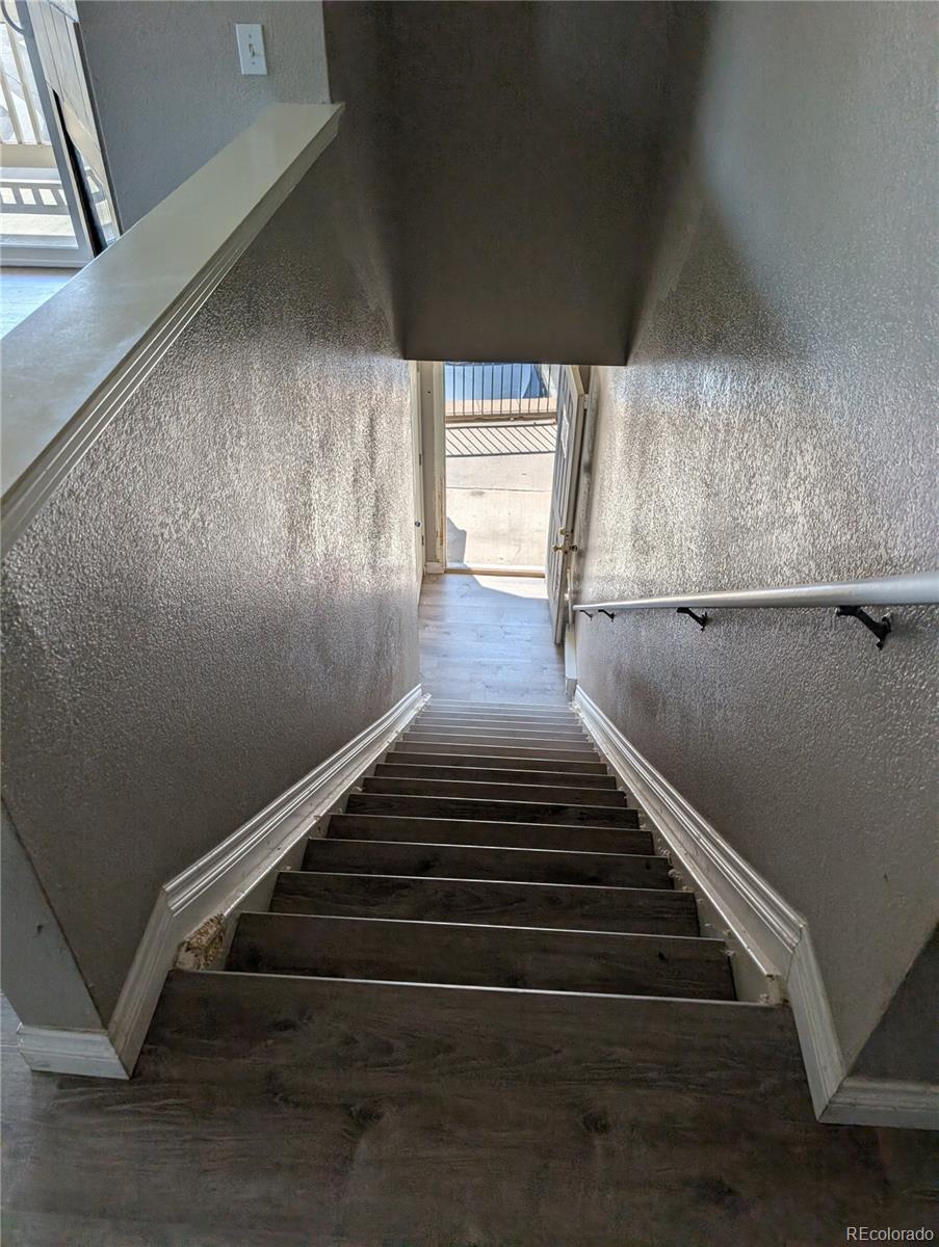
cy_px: 624
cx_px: 470
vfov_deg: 71.5
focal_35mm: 24
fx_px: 866
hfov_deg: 56.9
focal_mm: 6.9
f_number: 1.68
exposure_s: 1/2237
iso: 23
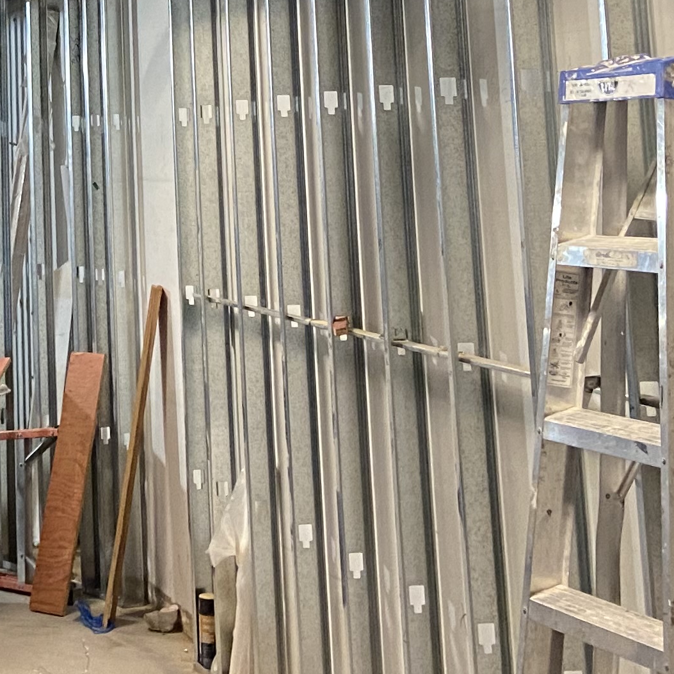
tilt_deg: +9.5
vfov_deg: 18.8
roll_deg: +0.7
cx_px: -49
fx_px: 1939
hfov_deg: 19.0
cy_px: -95
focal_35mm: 88
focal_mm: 4.25
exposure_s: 1/60
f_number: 1.8
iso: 320
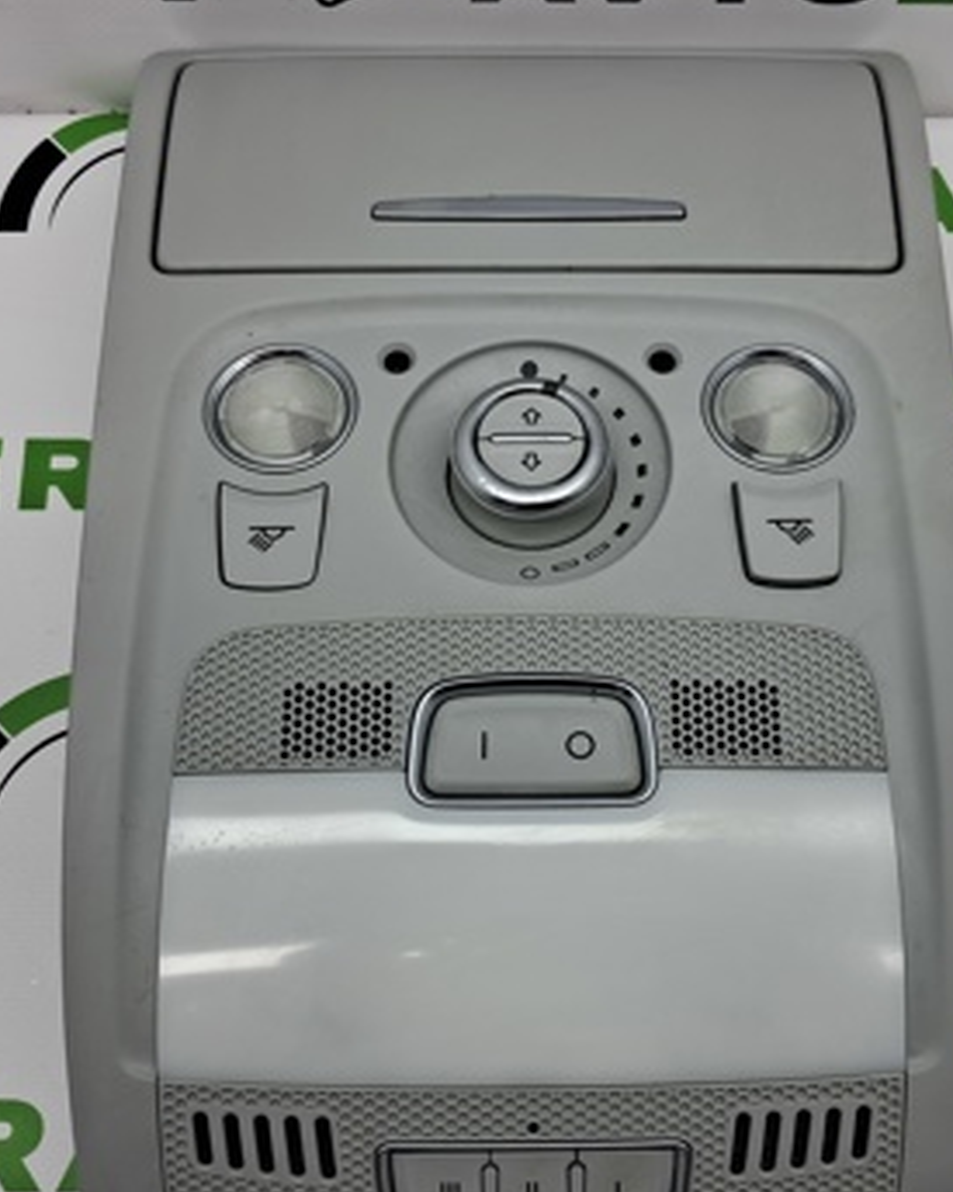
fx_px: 1728
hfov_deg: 30.8
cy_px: 622
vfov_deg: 38.0
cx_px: 558
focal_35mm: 49
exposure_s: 1/100
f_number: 1.8
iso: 50
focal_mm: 4
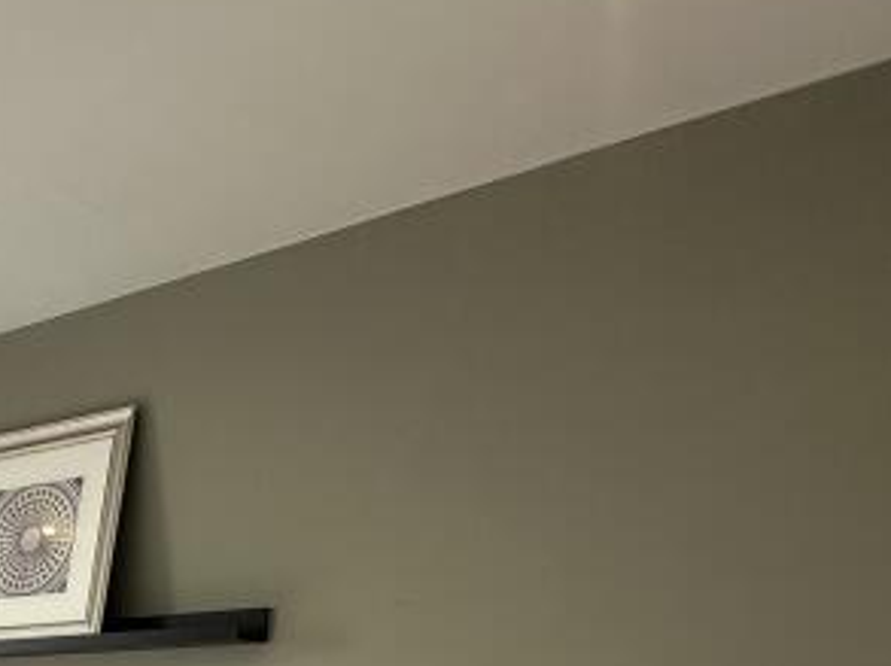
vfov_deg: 23.2
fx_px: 1260
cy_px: 1028
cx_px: -213
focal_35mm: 49
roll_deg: -0.2
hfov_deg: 31.6
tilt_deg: -12.7
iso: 40
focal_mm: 2.22
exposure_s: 1/110
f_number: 2.2
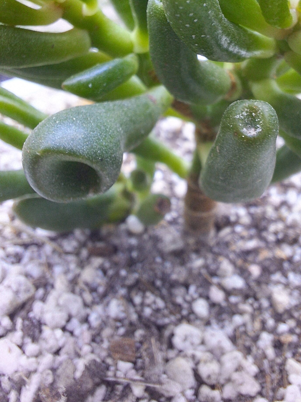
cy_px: 147
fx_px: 406
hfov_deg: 40.3
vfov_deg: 52.0
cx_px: 193
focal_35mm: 35
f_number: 2.4
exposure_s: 1/30
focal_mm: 2.13
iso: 80
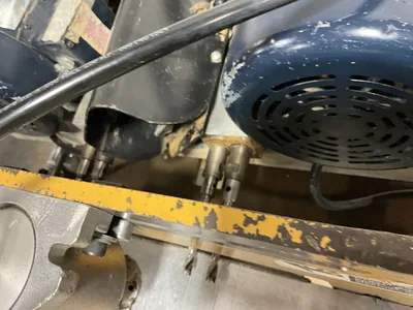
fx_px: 346
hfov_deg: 61.7
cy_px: 155
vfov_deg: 48.2
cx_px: 206
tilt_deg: -56.8
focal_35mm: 29
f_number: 1.8
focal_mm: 3
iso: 400
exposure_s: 1/30
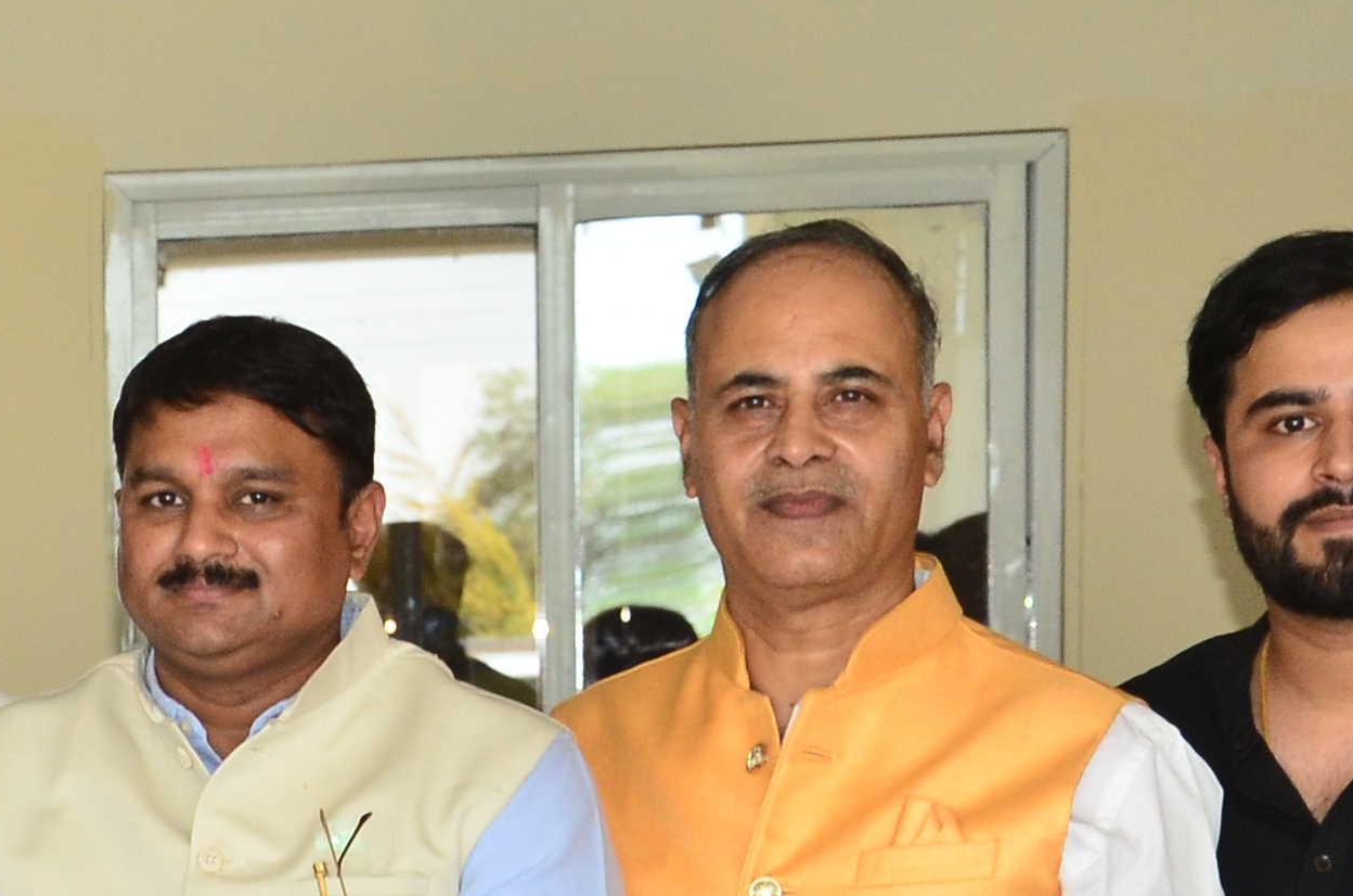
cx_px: -704
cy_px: 1515
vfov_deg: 5.7
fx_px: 8887
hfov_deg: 8.5
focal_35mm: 237
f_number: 5.6
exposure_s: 1/125
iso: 500
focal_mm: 40
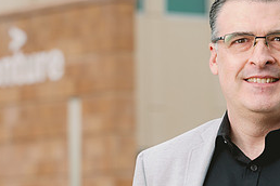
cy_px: 145
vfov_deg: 4.9
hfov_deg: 7.3
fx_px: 2185
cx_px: 203
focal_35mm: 281
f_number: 4.5
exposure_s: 1/200
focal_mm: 125
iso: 100
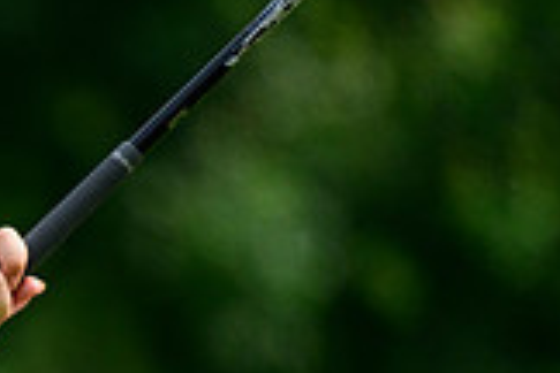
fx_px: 22227
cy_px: 551
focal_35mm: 1429
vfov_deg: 1.0
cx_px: -339
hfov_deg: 1.4
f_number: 5.6
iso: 800
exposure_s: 1/2500
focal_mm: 400
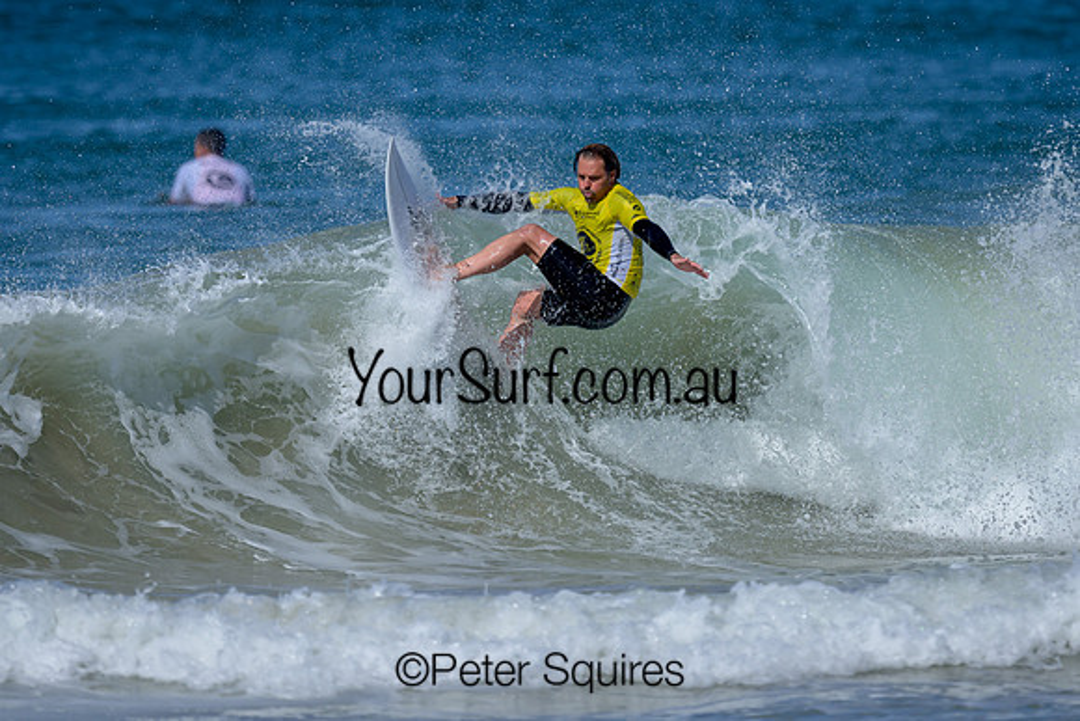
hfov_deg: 1.9
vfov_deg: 1.3
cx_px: 492
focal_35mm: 1100
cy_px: 304
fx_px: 33001
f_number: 6.3
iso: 200
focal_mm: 800
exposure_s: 1/2000
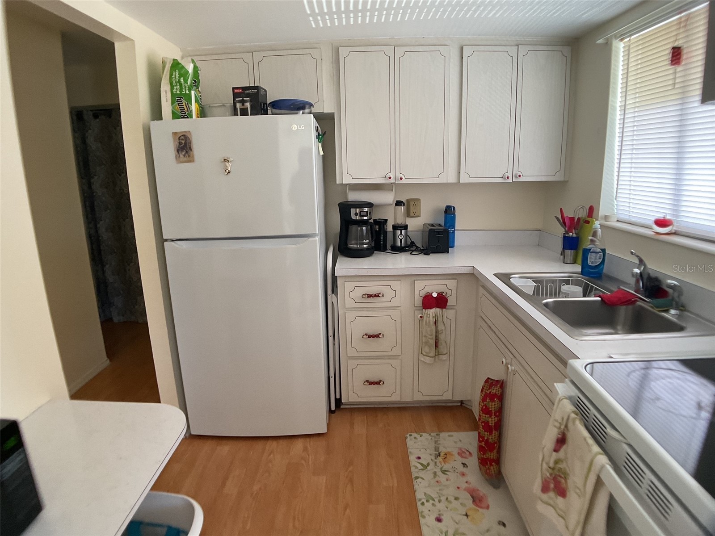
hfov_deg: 61.7
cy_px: 268
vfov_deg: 48.2
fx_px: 599
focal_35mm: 29
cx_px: 358
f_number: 1.8
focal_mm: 3
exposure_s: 1/60
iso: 100
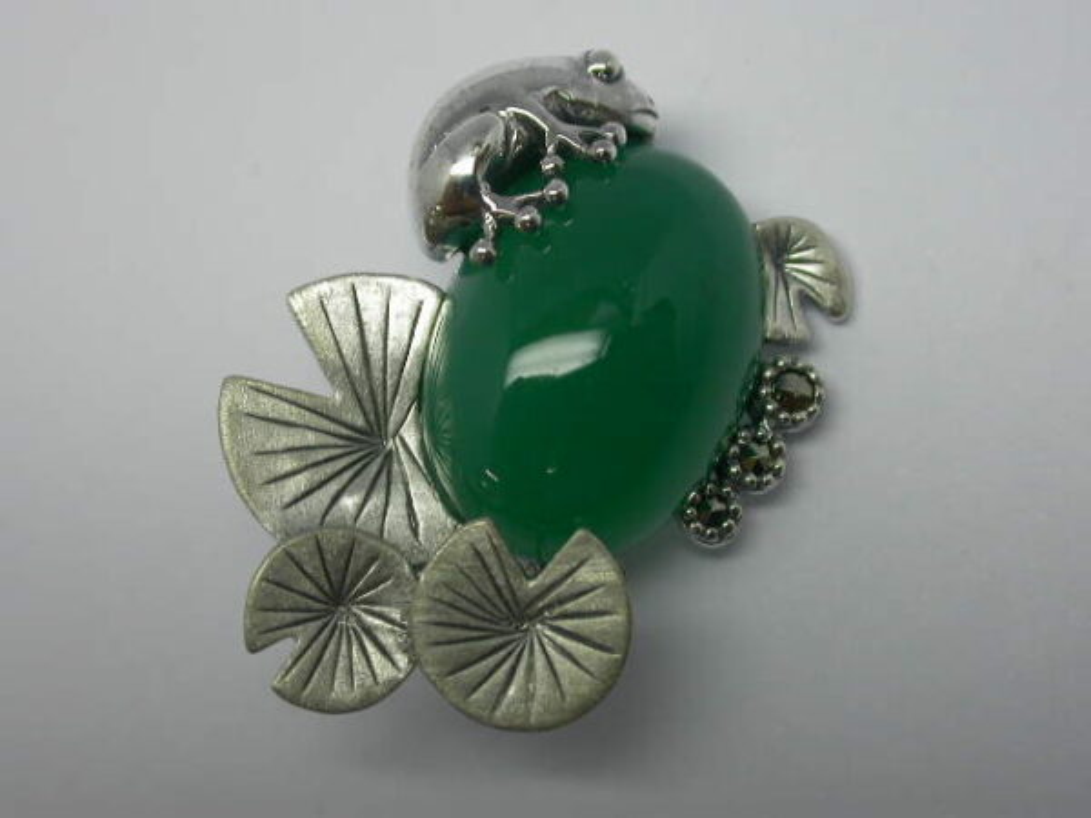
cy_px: 409
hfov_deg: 23.0
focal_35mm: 85
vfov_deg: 17.4
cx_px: 546
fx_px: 2679
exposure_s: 1/34.3
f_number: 4.6
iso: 100
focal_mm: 17.7
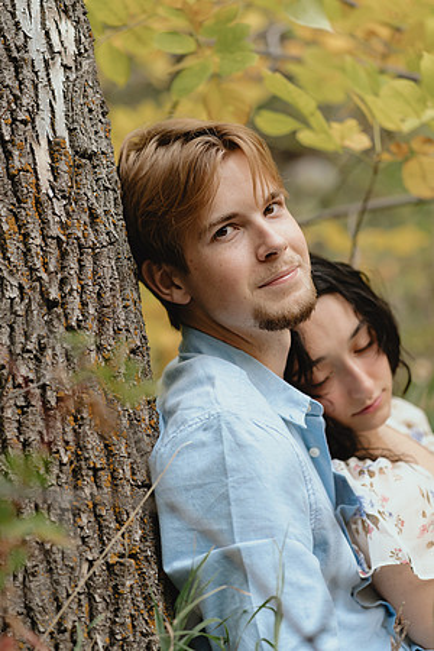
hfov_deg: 16.1
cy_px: 326
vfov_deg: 23.9
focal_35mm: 85
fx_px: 1537
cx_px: 217
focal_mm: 85
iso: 400
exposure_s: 1/250
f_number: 2.8
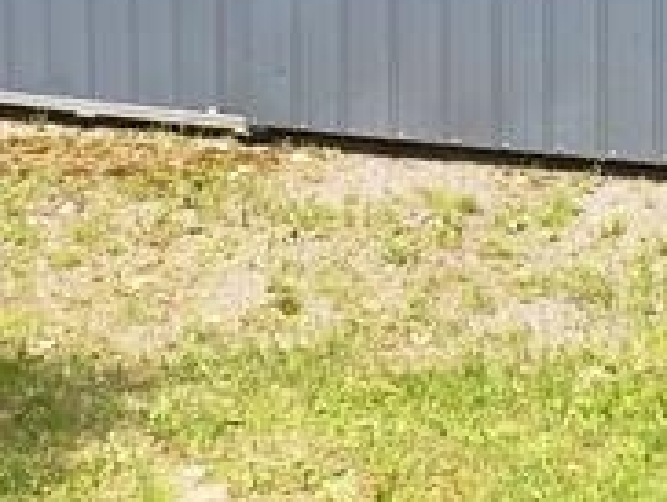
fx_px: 2508
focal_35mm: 130
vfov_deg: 11.1
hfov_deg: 15.1
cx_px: 403
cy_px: -172
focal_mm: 6.1
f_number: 2.8
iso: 100
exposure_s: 1/500
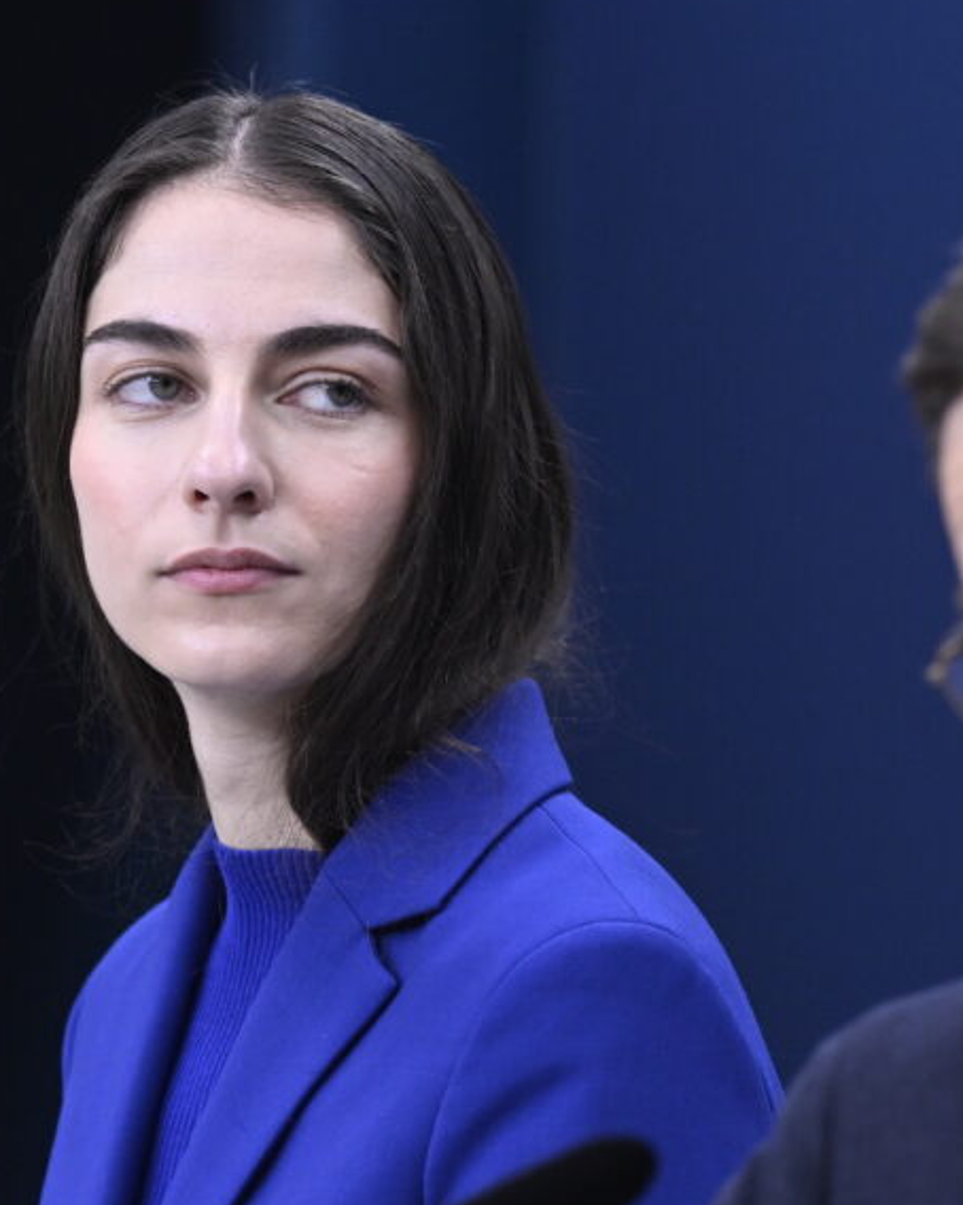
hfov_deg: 4.5
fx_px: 12369
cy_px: 713
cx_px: 713
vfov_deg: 5.6
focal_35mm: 347
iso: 2000
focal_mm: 200
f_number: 4
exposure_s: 1/320
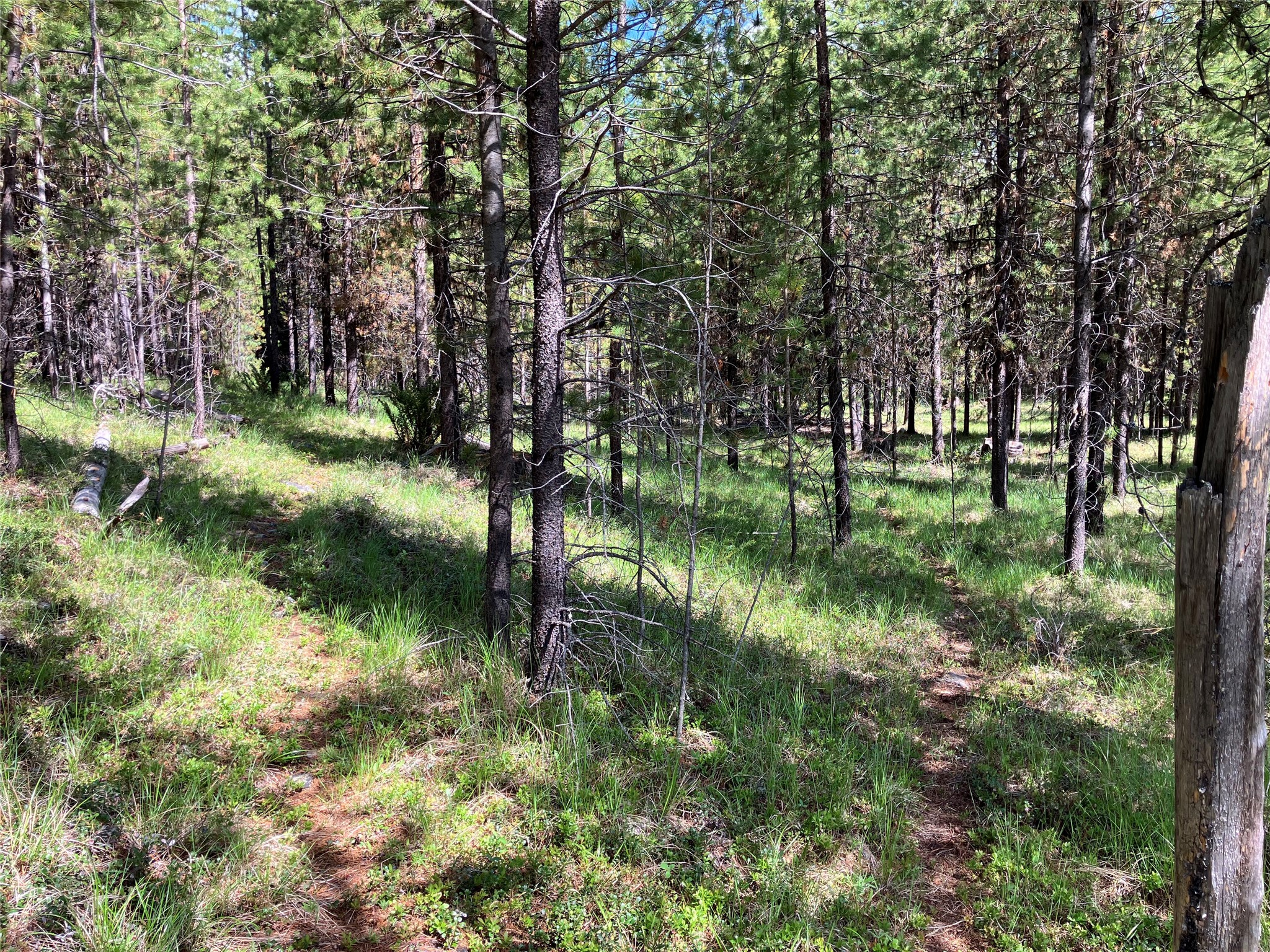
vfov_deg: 49.7
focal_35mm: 28
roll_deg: +0.1
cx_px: 635
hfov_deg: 63.4
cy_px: 476
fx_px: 1027
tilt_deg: -4.9
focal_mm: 3.99
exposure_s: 1/309
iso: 32
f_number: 1.8
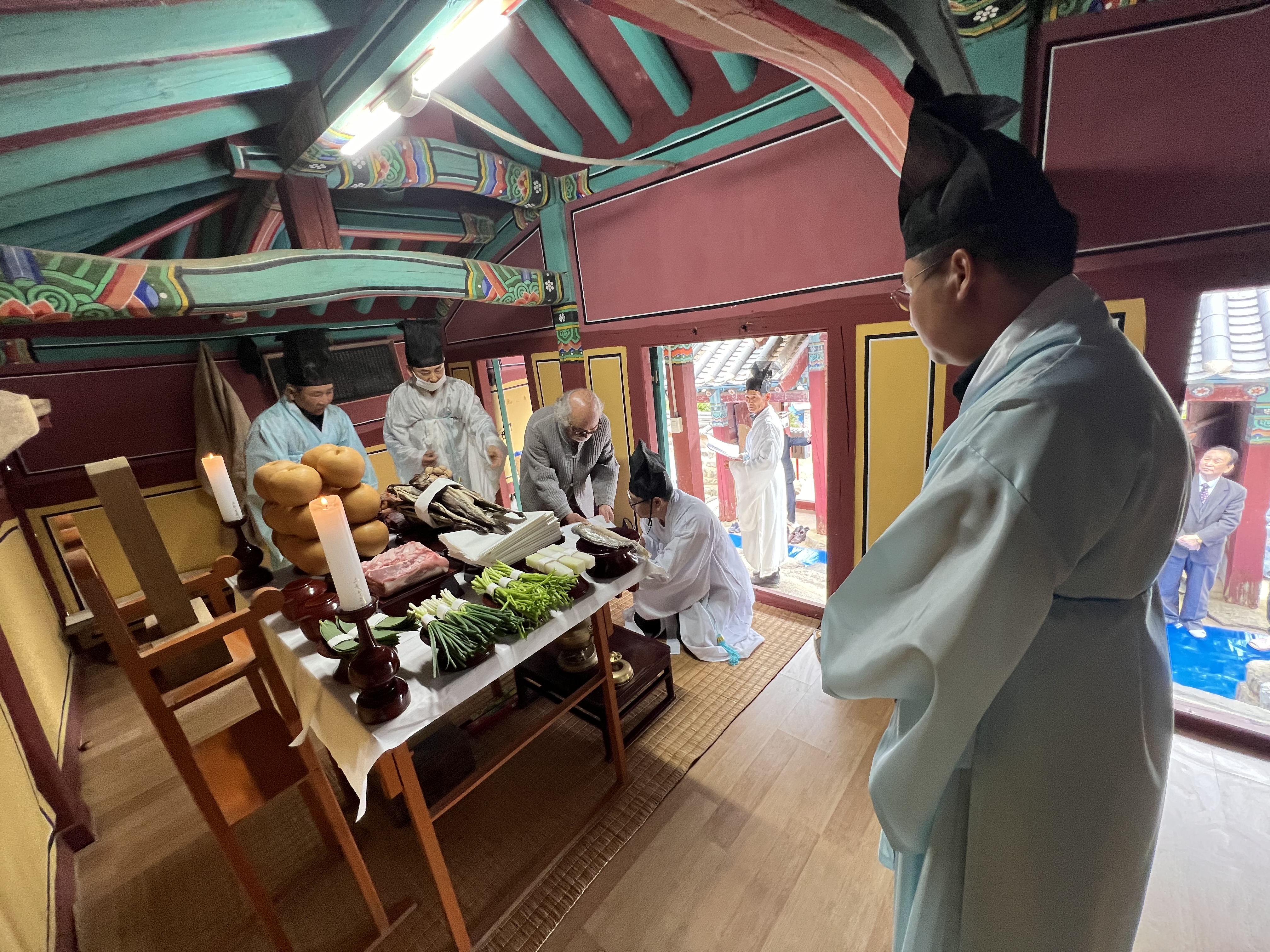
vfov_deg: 89.9
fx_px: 477
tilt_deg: -15.5
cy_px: 476
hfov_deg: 106.2
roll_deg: +6.2
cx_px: 635
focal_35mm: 13
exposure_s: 1/60
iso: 250
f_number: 1.8
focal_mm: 1.57
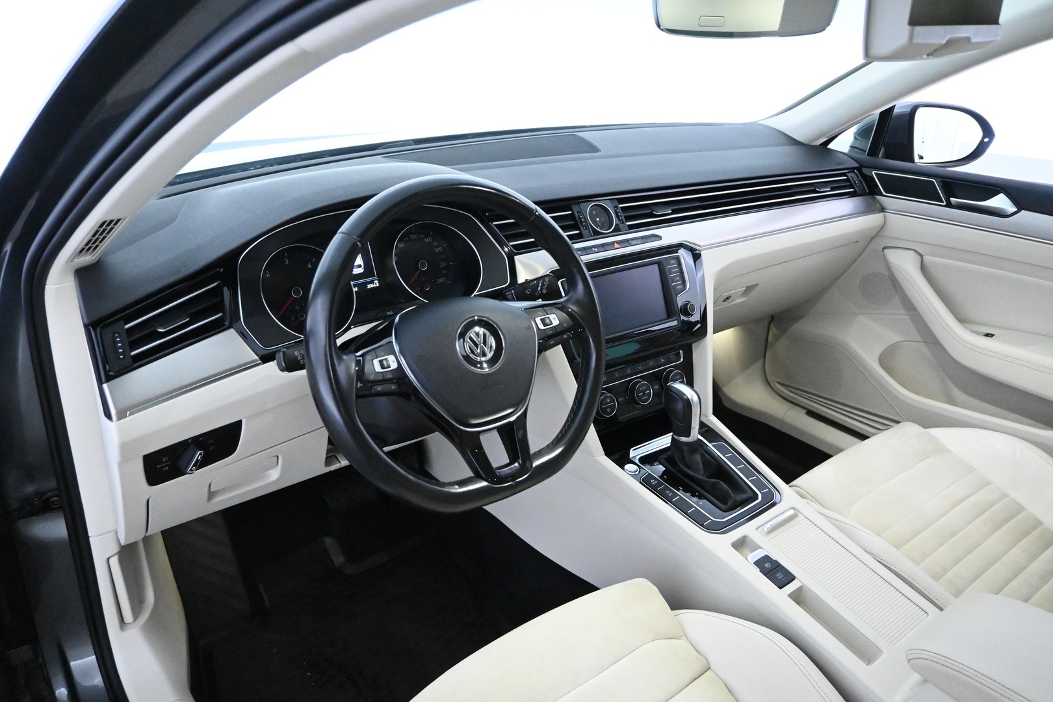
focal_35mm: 28
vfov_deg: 46.8
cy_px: 351
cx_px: 526
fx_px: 812
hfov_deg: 65.9
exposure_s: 1/125
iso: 10000
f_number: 3.8
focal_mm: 18.5
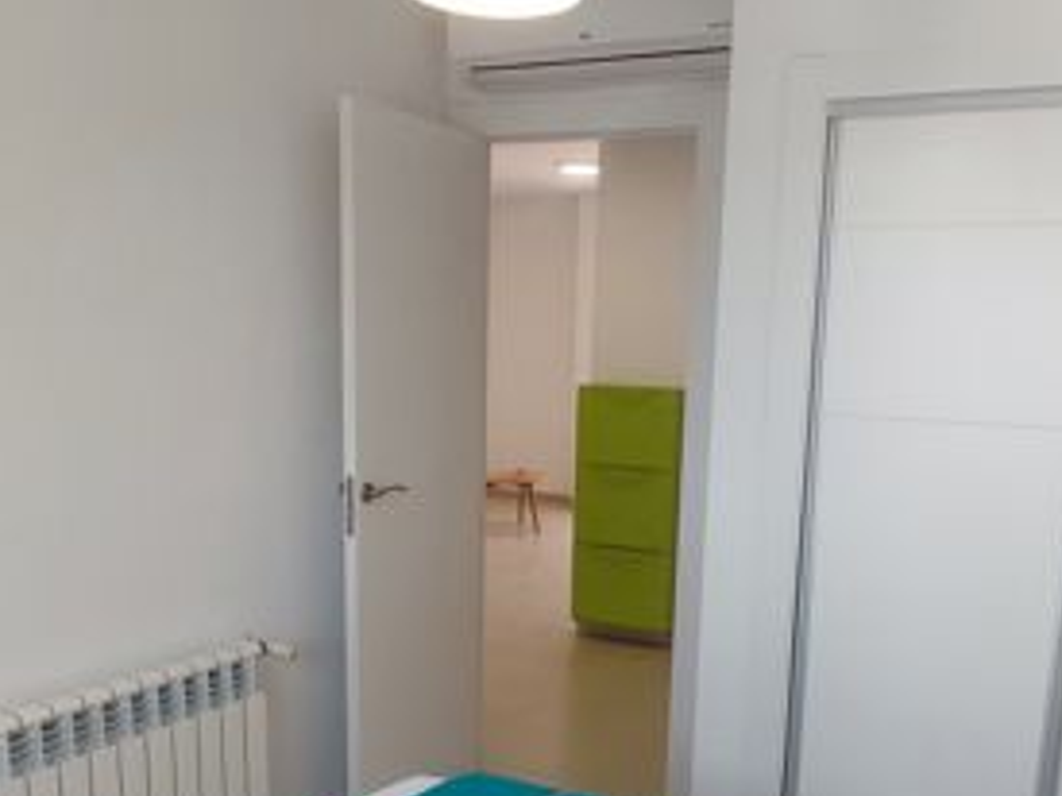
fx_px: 1257
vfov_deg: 34.0
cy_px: 640
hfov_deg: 45.8
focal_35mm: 41
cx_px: 550
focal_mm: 1.65
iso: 58
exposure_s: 1/100
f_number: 2.2
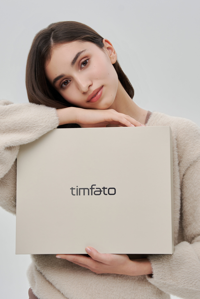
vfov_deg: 21.0
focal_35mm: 97
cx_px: 100
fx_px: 808
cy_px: 150
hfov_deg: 14.1
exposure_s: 1/160
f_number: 6.3
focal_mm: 65
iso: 250
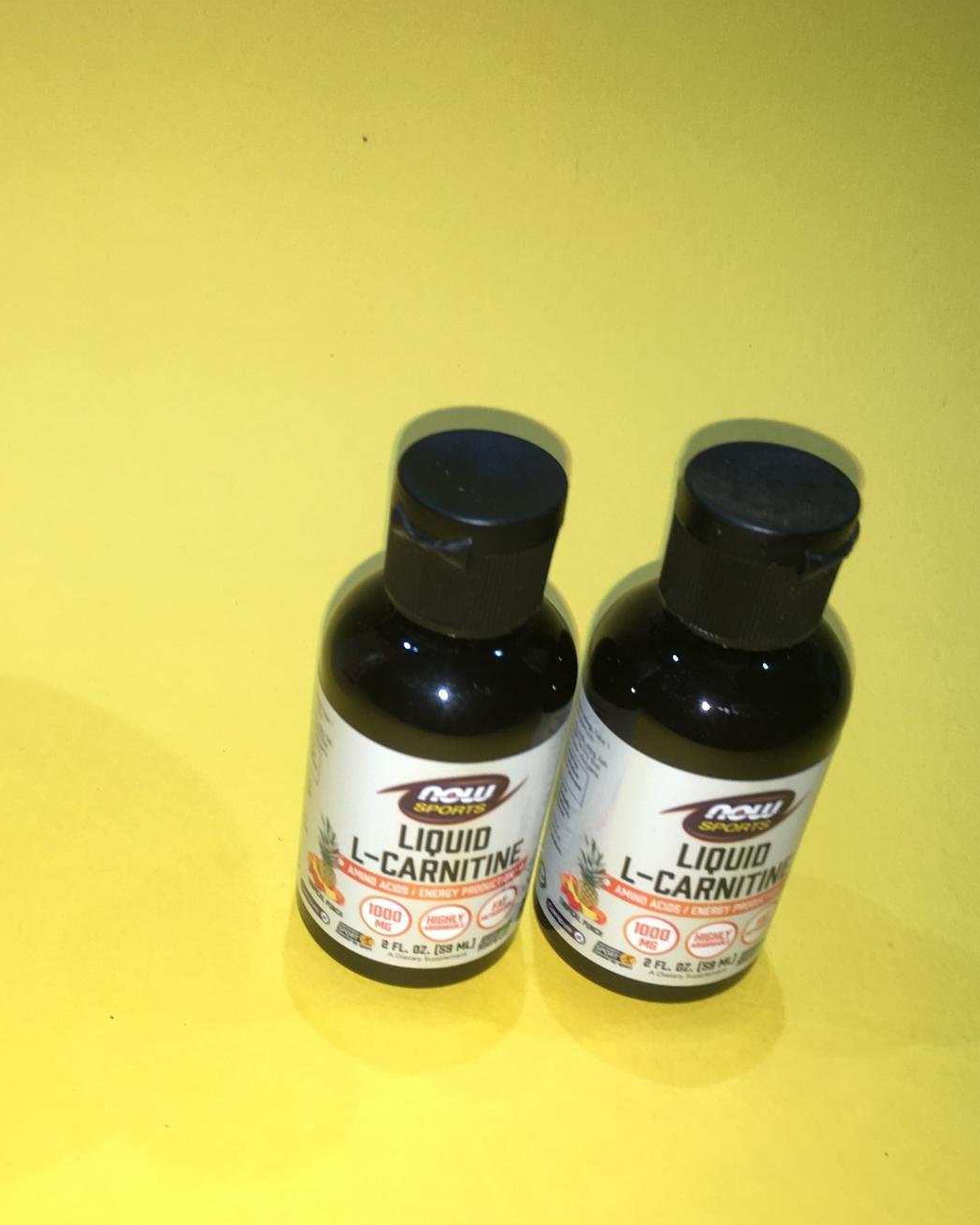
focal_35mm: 44
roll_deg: -2.7
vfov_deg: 41.9
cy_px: 682
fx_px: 1595
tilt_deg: -40.6
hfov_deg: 33.4
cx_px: 224
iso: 25
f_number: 2.2
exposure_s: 1/33
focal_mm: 4.15
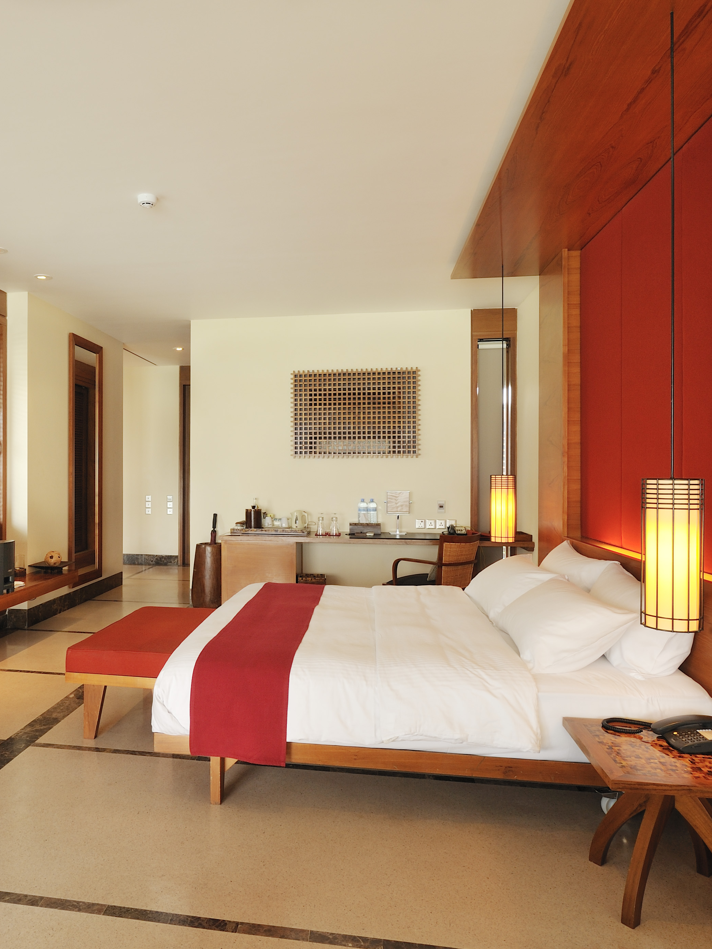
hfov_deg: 53.8
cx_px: 239
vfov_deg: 69.4
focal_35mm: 25
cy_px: 470
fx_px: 686
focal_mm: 17
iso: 200
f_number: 13
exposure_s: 1/2
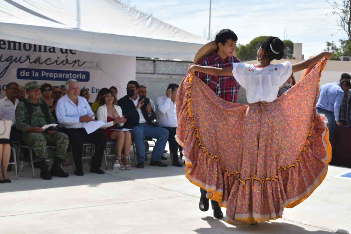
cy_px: 117
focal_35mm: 57
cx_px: 176
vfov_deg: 23.8
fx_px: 556
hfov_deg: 35.1
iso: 100
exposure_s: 1/320
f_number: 9
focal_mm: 38
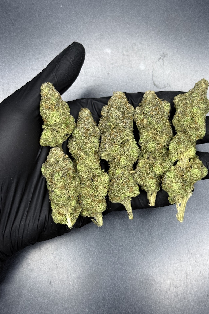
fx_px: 462
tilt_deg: -81.8
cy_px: 162
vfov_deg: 37.5
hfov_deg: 25.5
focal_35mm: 53
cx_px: 122
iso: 100
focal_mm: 6.76
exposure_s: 1/50
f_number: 1.78
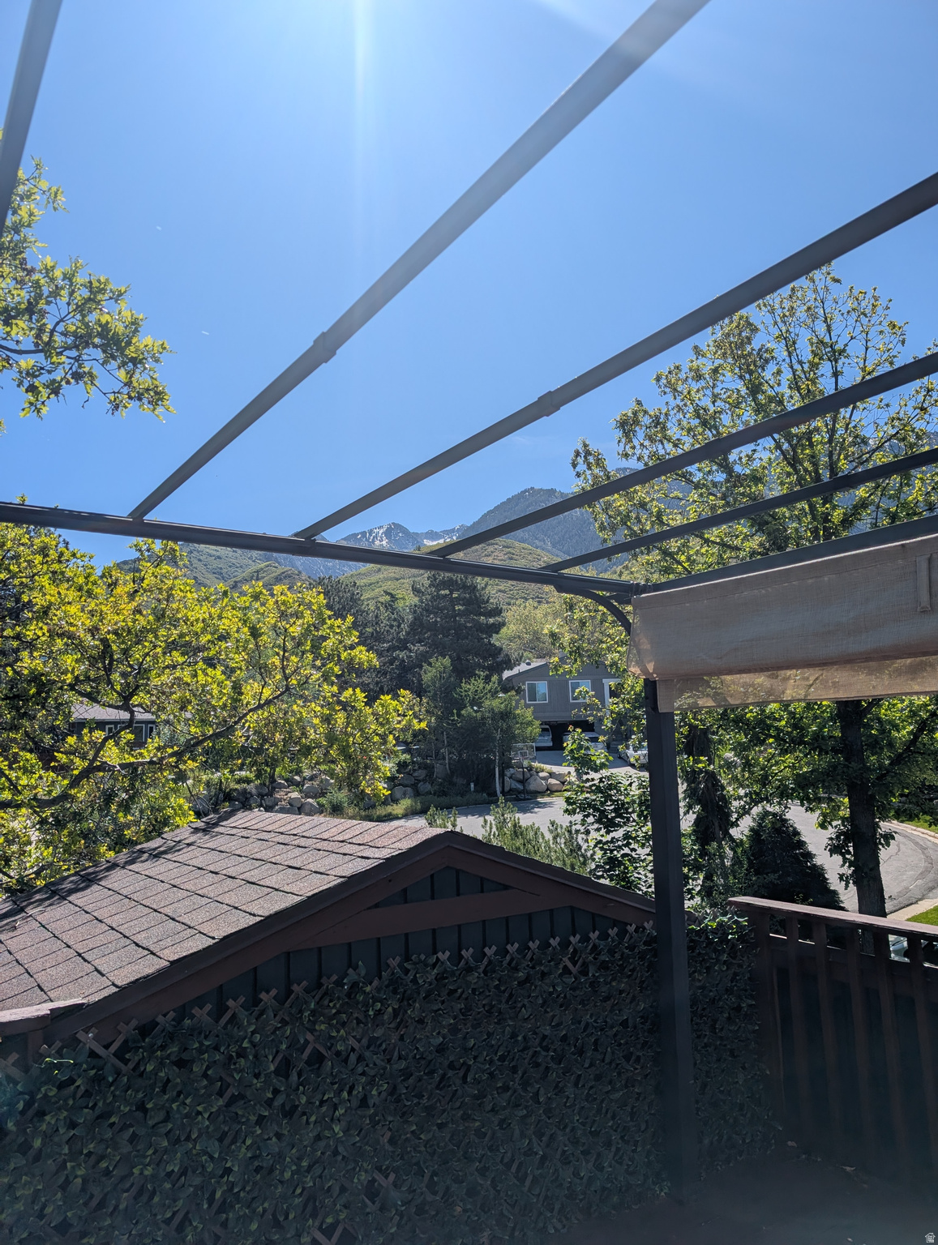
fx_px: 865
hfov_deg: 56.9
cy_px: 622
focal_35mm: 24
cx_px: 469
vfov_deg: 71.5
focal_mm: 6.9
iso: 21
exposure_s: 1/2268
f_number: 1.68
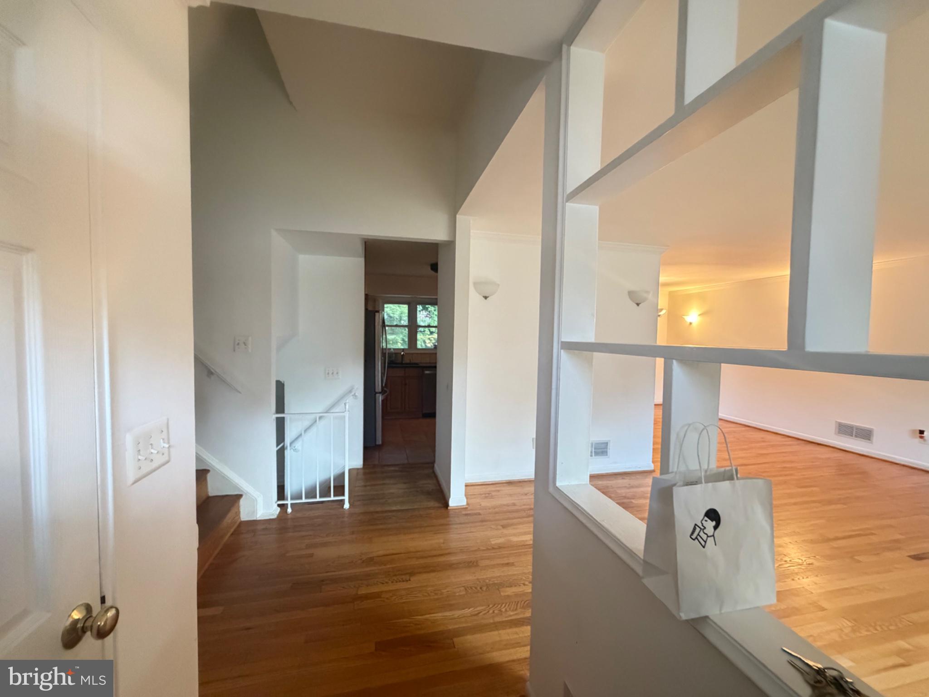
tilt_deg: -2.6
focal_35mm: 14
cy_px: 348
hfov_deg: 102.1
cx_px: 464
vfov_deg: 85.7
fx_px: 376
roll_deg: -0.6
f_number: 2.2
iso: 800
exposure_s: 1/60
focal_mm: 2.22
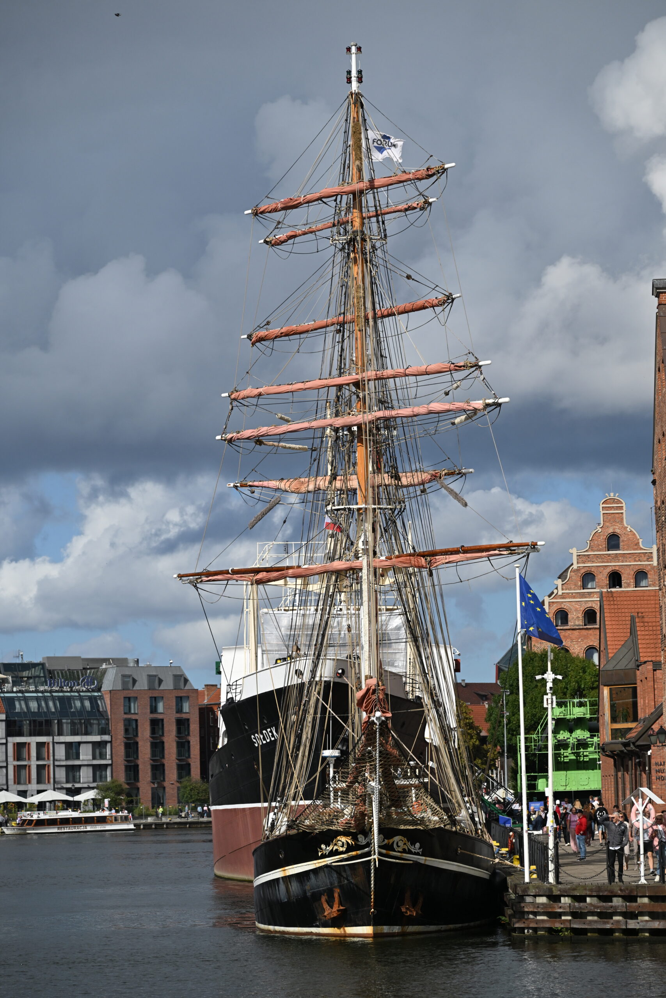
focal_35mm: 103
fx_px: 2858
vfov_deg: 19.8
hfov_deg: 13.3
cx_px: 333
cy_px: 499
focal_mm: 103
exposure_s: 1/5000
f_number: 5
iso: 400
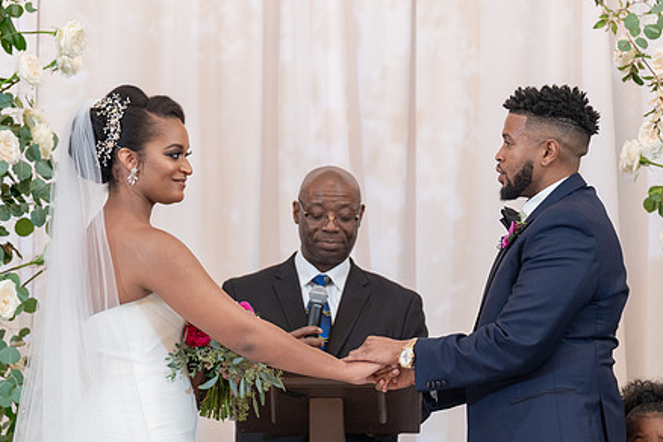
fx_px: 4070
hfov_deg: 9.3
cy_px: 242
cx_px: 357
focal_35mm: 221
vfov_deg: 6.2
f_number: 4
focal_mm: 155
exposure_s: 1/100
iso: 2000
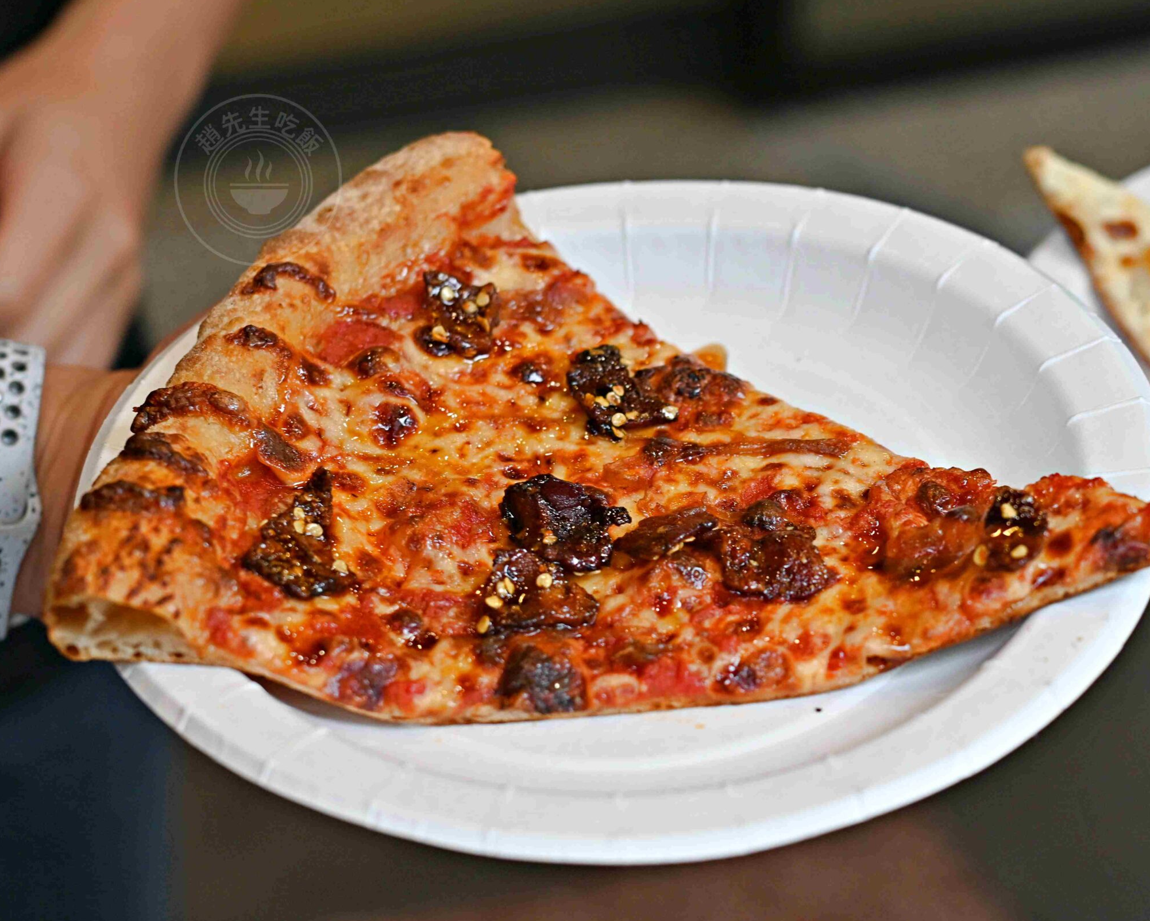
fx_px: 3063
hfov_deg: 21.2
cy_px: 484
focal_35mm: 90
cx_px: 720
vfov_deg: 17.1
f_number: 3.2
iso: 280
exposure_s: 1/200
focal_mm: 50
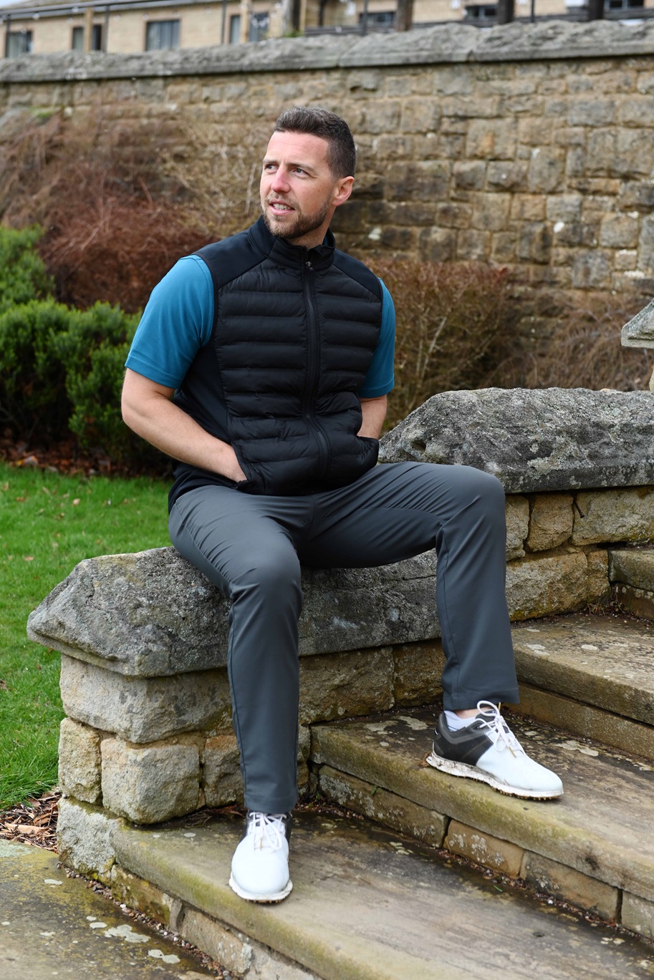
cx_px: 327
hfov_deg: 21.9
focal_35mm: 62
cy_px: 490
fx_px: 1689
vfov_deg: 32.4
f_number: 4.5
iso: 500
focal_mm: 62
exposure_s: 1/125
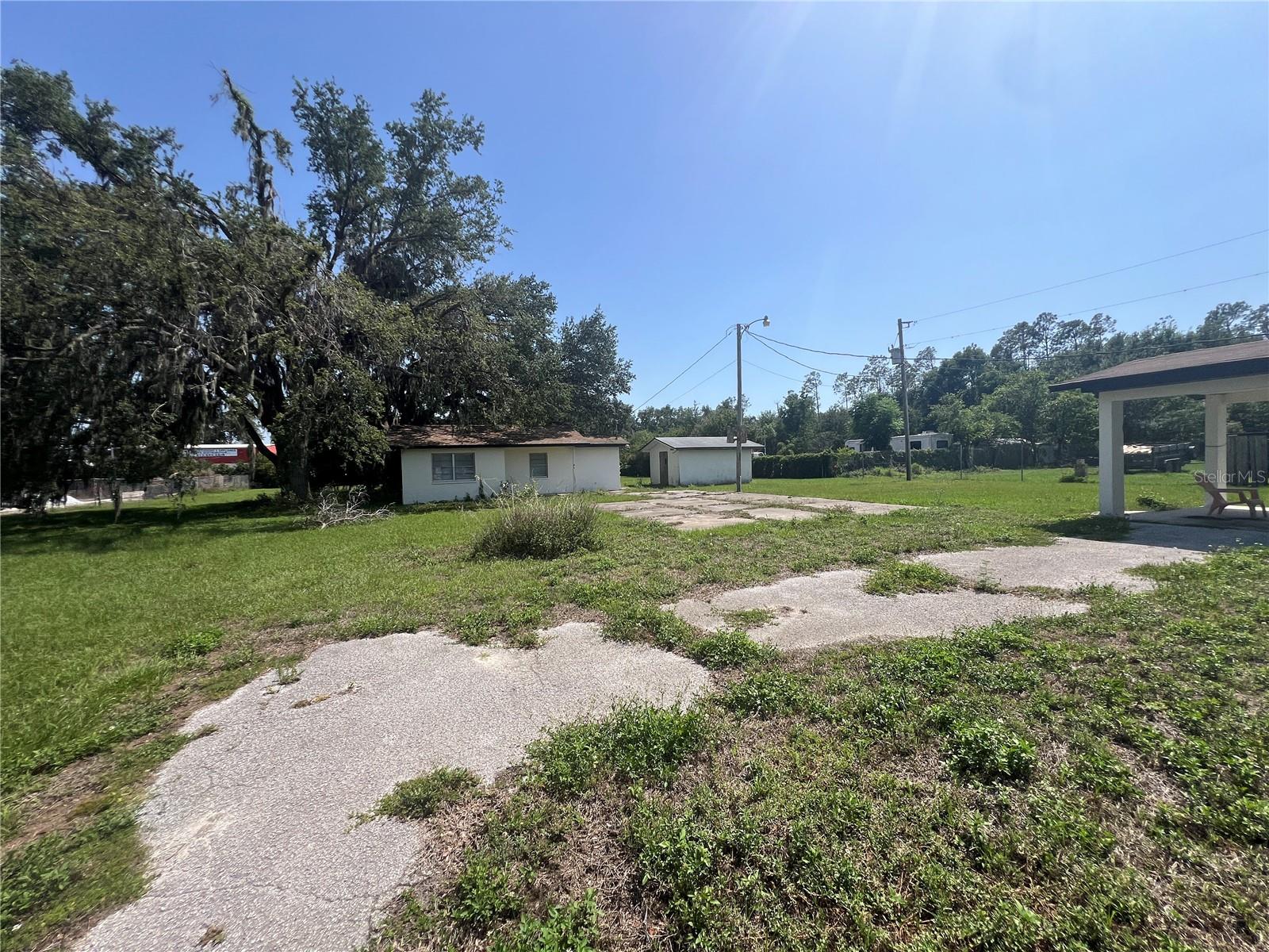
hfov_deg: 106.2
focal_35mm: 13
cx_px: 634
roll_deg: +2.3
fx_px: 477
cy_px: 476
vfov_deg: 89.9
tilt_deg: -1.0
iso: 32
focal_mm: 1.57
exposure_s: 1/1647
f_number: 1.8
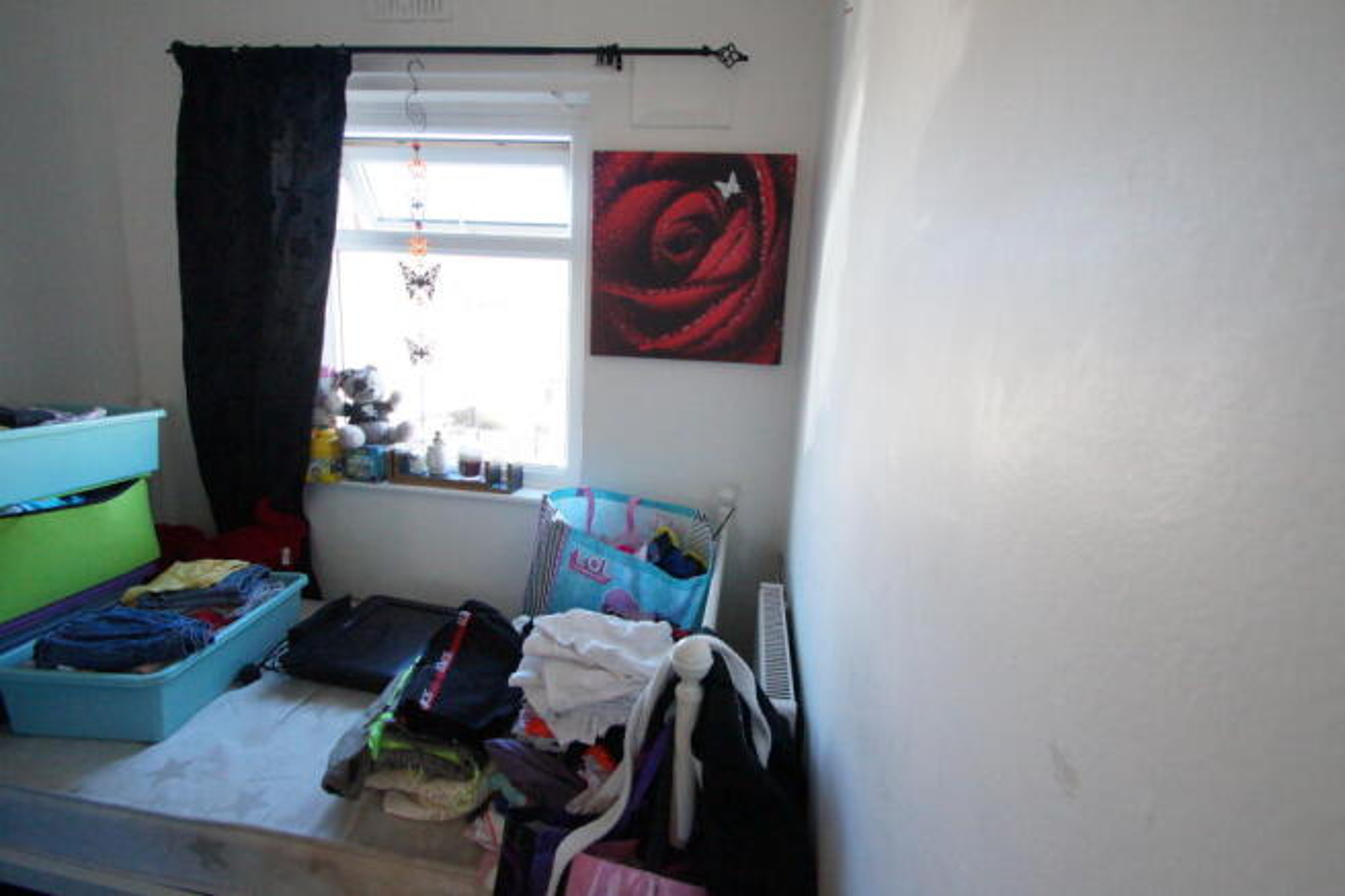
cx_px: 672
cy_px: 448
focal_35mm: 15
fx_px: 560
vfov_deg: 77.3
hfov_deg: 100.4
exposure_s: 1/160
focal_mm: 10
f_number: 6.3
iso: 3200
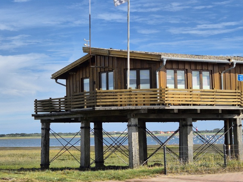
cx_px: 141
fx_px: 211
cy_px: 83
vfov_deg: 46.7
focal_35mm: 30
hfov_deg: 59.7
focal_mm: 3.3
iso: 25
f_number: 2.2
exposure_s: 1/145
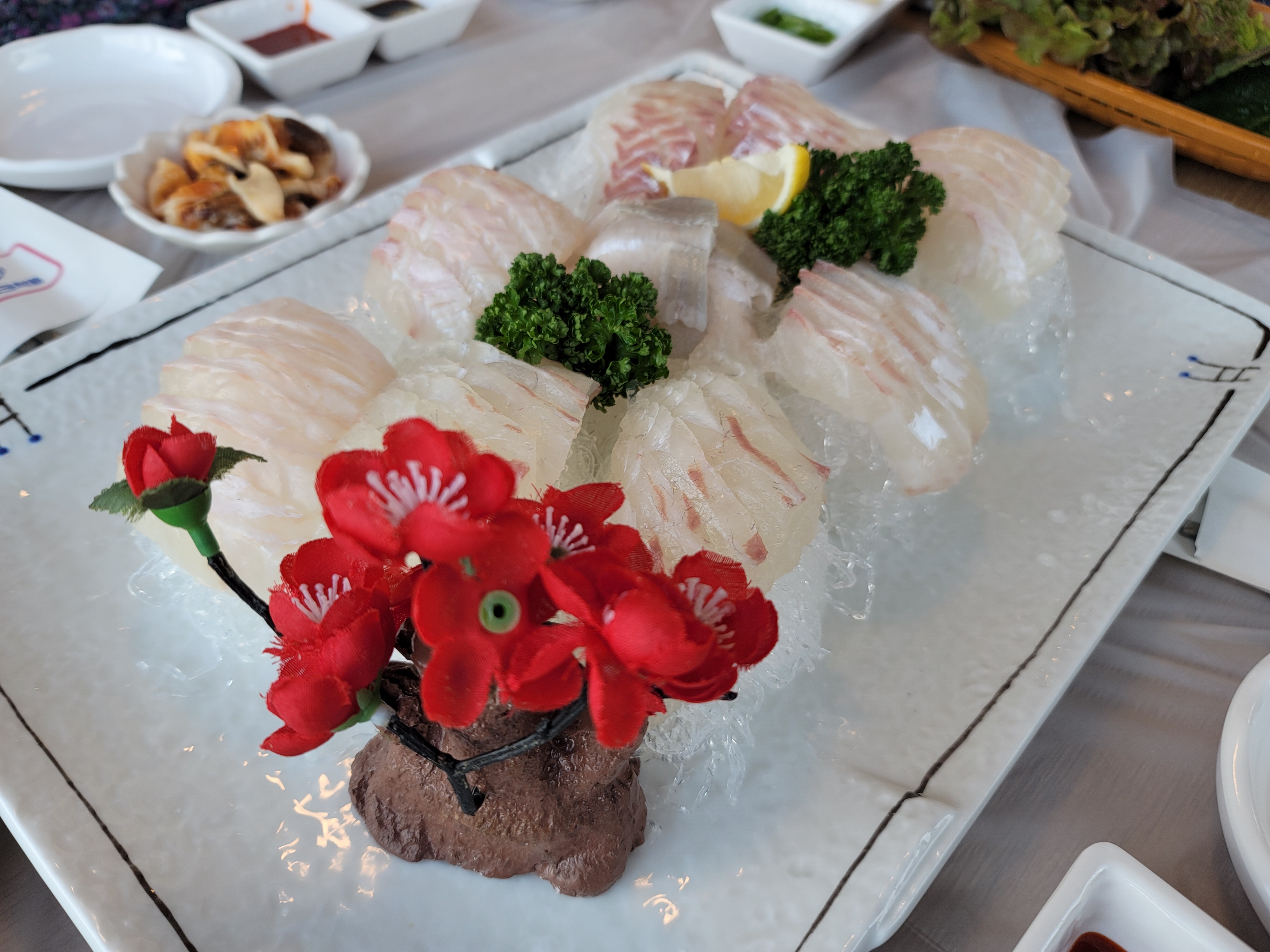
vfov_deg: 54.9
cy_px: 476
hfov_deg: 69.4
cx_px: 635
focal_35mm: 25
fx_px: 917
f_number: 1.8
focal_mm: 7
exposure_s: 1/120
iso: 25
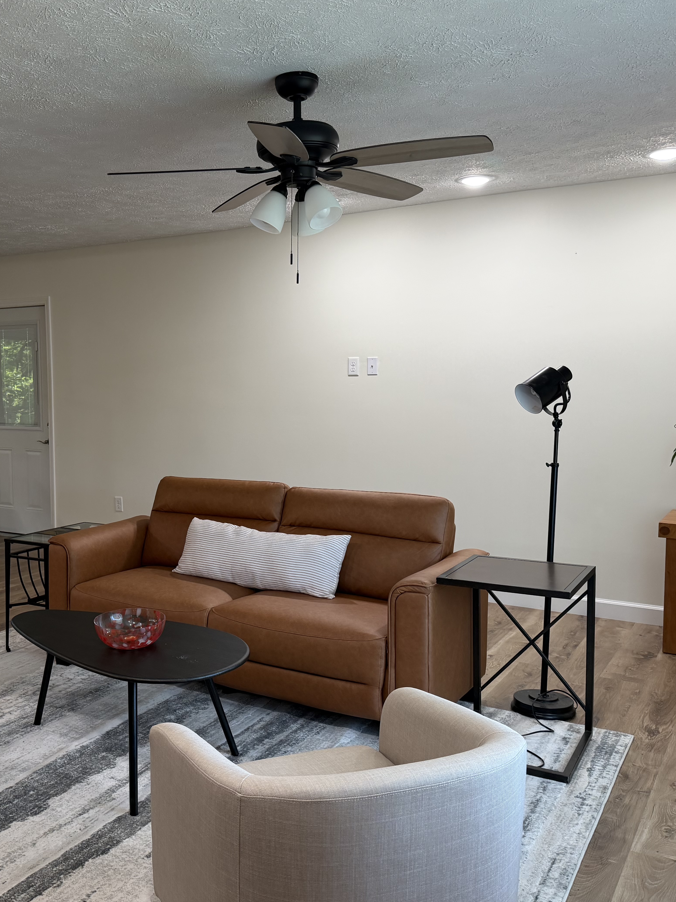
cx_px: 211
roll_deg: -0.1
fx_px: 859
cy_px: 447
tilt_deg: -5.1
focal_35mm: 33
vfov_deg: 55.3
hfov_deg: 42.2
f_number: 1.78
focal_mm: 6.76
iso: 200
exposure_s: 1/120
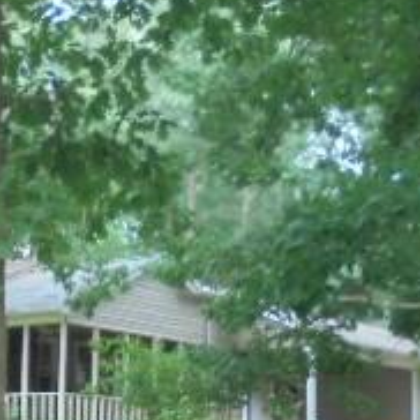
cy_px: 445
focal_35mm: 81
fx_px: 1112
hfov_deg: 21.3
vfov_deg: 20.5
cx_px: 122
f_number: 3.5
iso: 250
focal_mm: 4.6
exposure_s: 1/30
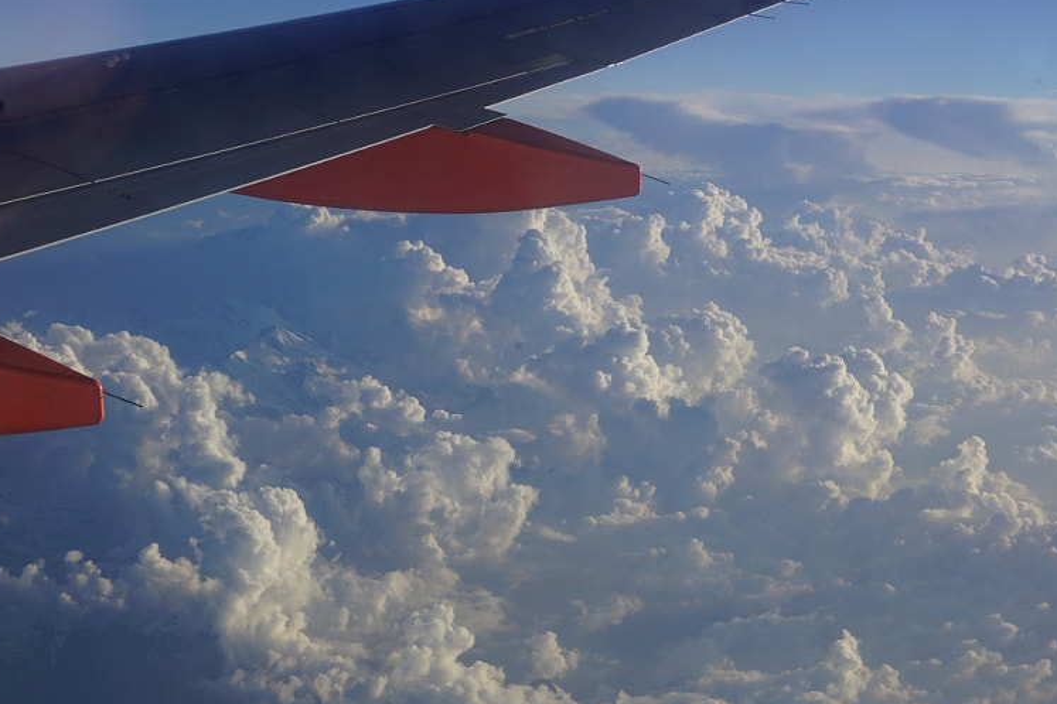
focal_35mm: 75
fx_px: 2202
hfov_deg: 27.0
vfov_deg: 17.9
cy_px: 633
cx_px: 453
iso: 200
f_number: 22
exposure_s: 1/100
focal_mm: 35
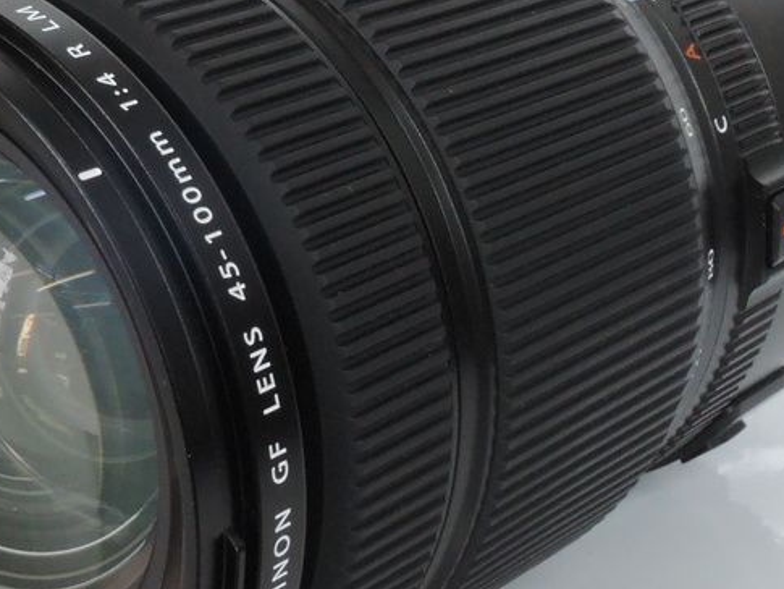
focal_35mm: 99
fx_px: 2243
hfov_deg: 19.6
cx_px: 170
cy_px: 231
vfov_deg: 14.9
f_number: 8
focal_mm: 8.6
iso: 800
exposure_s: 1/20
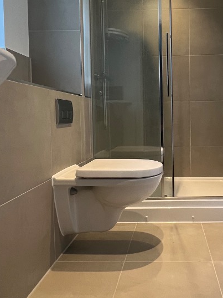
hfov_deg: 46.8
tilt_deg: -1.7
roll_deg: +1.0
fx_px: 249
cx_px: 162
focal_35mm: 29
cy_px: 128
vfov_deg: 61.4
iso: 160
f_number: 1.8
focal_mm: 1.57
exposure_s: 1/50
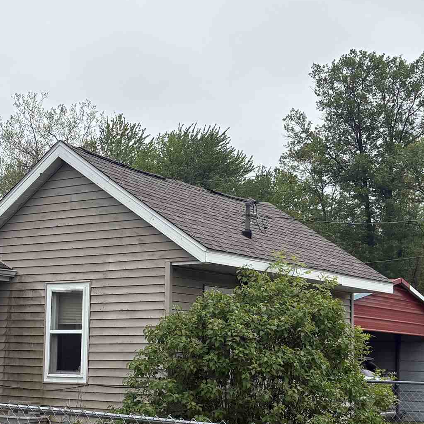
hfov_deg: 24.6
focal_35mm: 69
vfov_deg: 24.7
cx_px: 90
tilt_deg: +1.1
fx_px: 956
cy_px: 322
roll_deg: +0.0
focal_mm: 5.96
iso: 50
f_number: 1.6
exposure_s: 1/1175
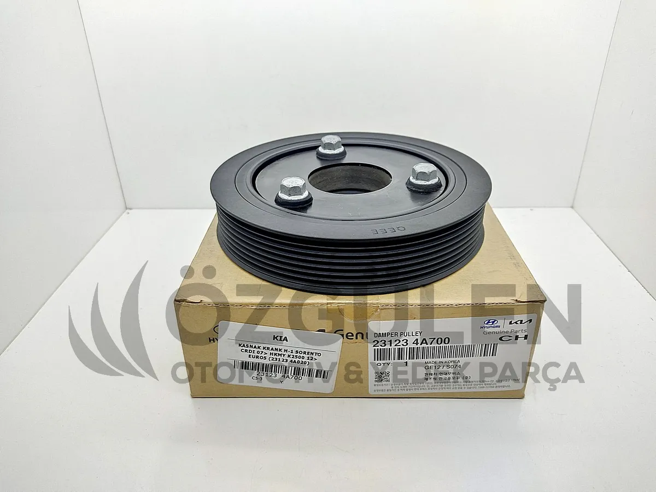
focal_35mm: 26
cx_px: 328
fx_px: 493
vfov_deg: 53.1
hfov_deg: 67.3
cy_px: 246
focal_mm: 4.74
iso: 181
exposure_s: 1/100
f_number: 1.79
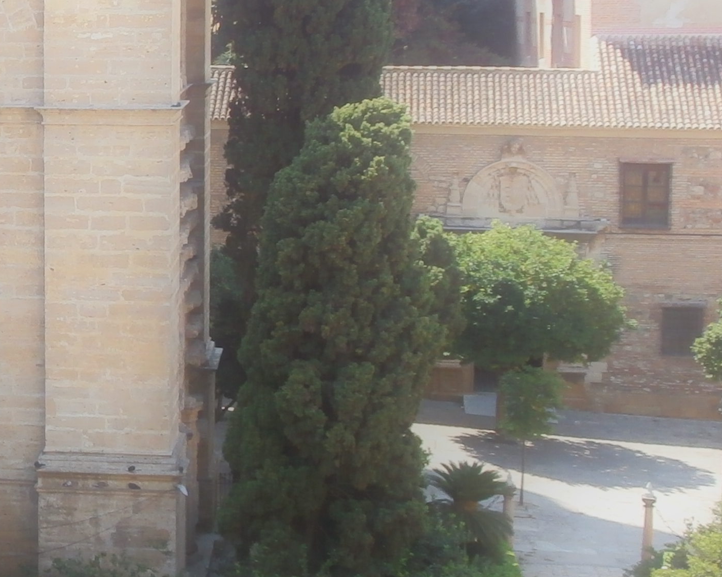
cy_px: 144
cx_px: -146
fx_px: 2051
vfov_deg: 15.9
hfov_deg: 18.9
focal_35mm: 96
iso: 100
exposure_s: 1/250
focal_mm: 5.36
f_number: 3.5
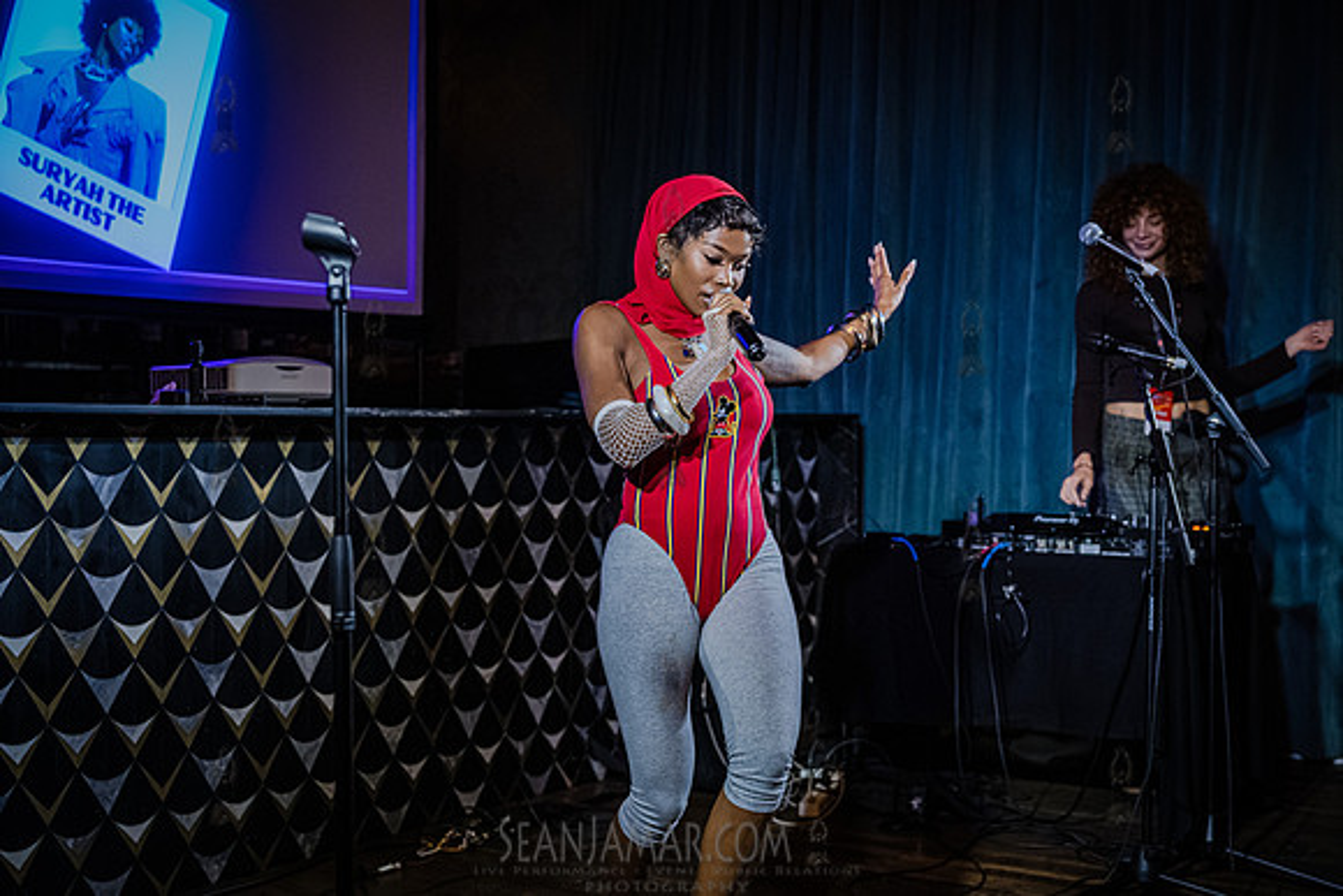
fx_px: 1855
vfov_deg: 27.2
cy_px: 449
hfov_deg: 39.8
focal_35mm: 50
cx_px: 693
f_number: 3.2
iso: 12800
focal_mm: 47
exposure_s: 1/400
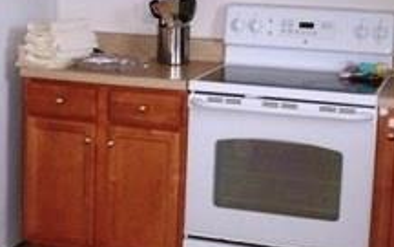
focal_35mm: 88
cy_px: 62
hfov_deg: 23.3
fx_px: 945
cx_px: 86
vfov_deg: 14.8
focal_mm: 5
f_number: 3.5
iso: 200
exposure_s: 1/30
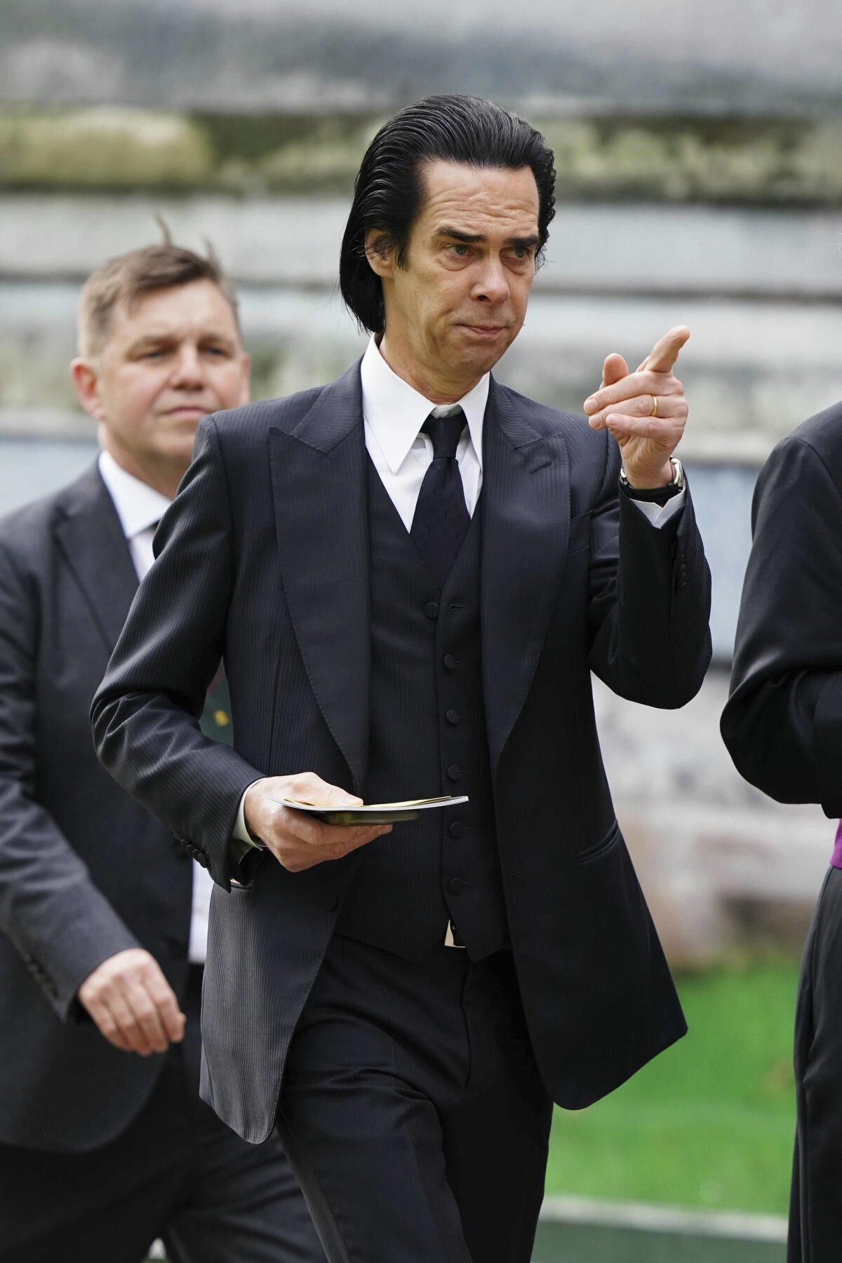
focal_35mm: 400
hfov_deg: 3.4
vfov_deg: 5.2
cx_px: 421
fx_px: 14032
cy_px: 632
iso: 1000
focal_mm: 400
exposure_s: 1/1000
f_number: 4
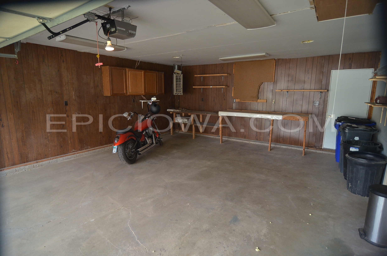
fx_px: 193
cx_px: 194
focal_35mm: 18
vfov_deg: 67.1
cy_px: 128
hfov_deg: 90.1
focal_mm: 12
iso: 800
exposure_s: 1/320
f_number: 4
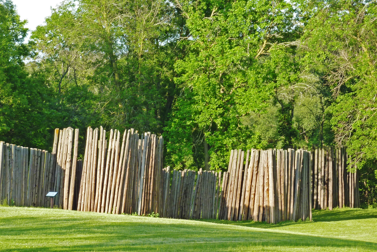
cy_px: 137
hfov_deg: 14.2
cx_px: 189
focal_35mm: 145
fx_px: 1519
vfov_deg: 9.5
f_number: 4.3
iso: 80
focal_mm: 15.8
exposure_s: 1/125
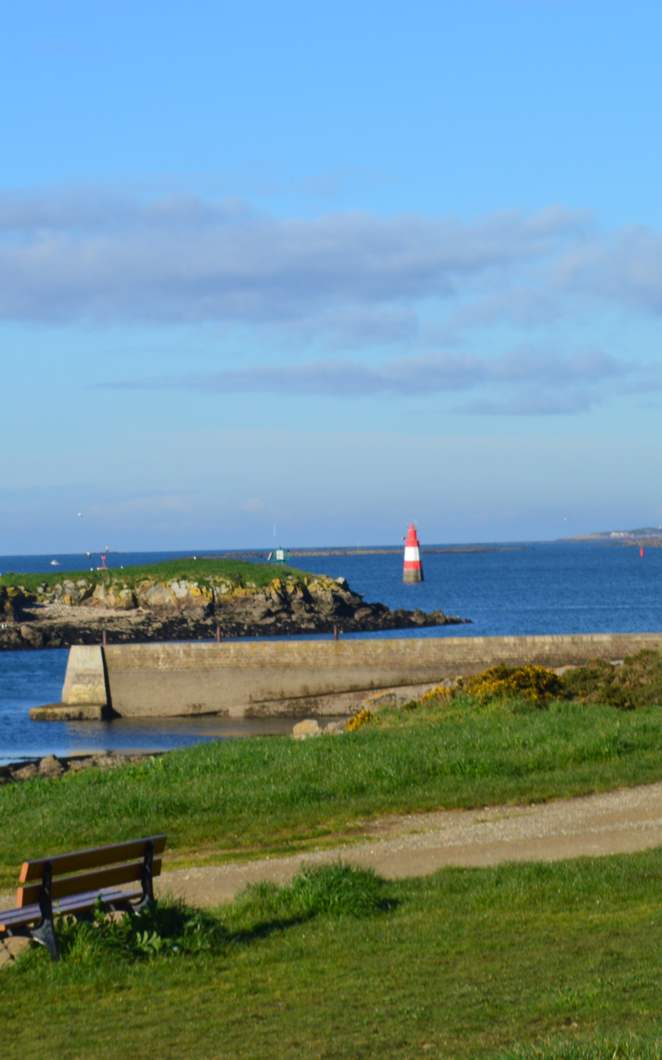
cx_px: -83
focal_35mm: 127
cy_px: 531
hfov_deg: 10.2
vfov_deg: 16.5
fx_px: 3659
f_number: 11
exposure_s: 1/500
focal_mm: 55
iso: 280
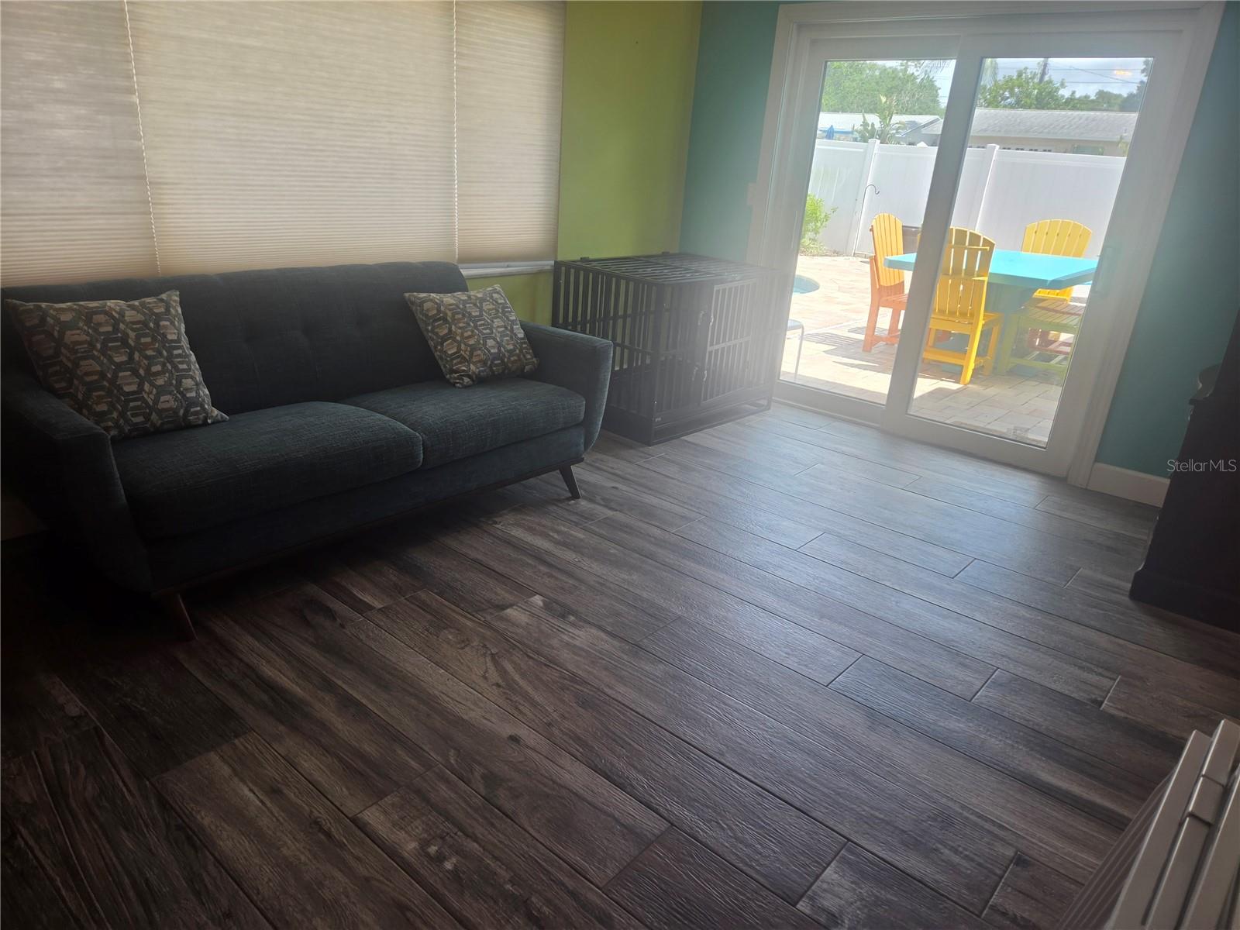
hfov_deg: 73.9
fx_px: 824
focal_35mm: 23
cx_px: 620
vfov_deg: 58.9
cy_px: 465
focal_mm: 5.4
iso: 25
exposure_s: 1/167
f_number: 1.8
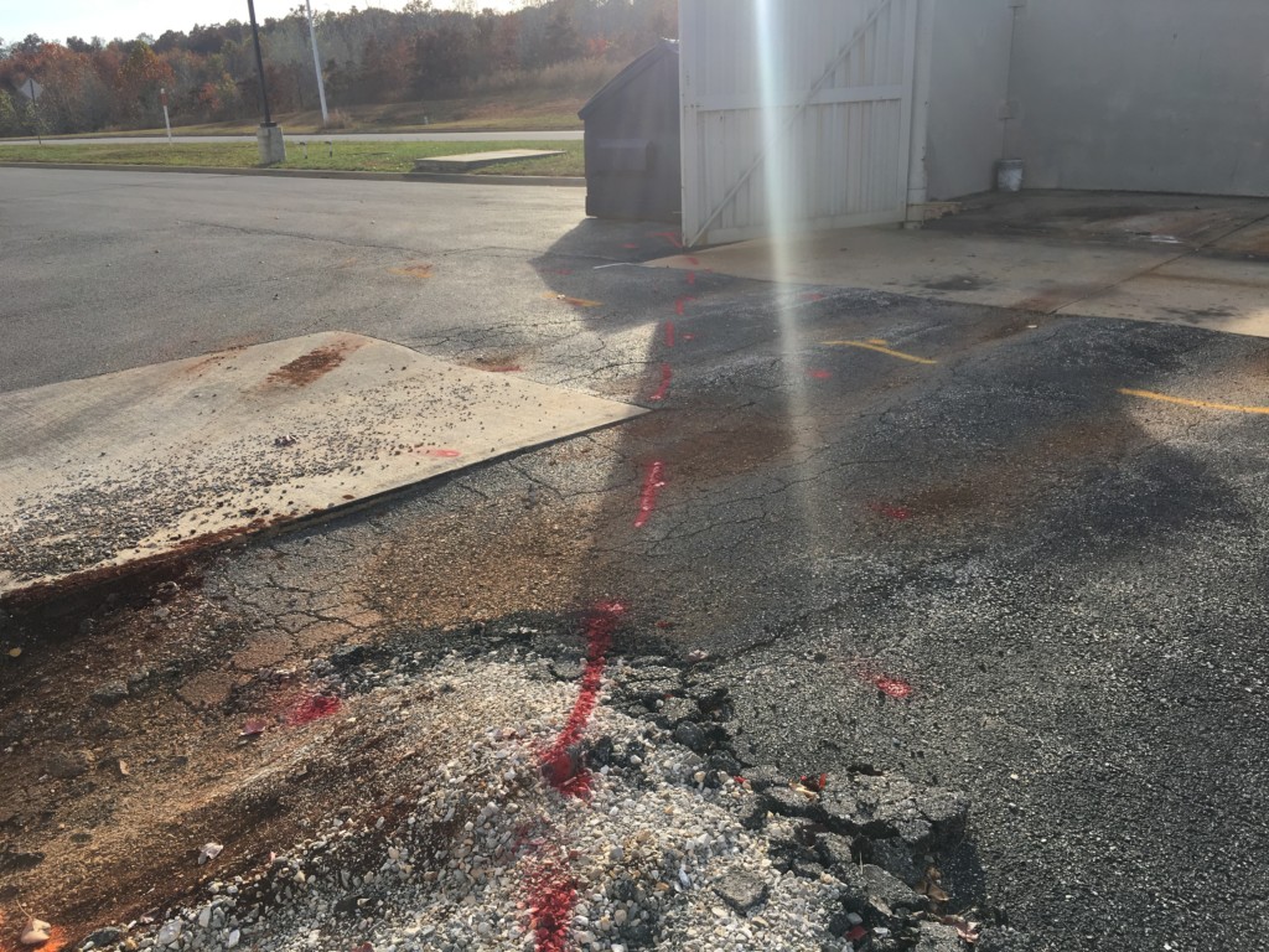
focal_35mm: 29
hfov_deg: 61.7
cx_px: 634
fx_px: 1063
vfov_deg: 48.2
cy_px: 476
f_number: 2.2
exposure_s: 1/986
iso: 25
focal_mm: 4.15
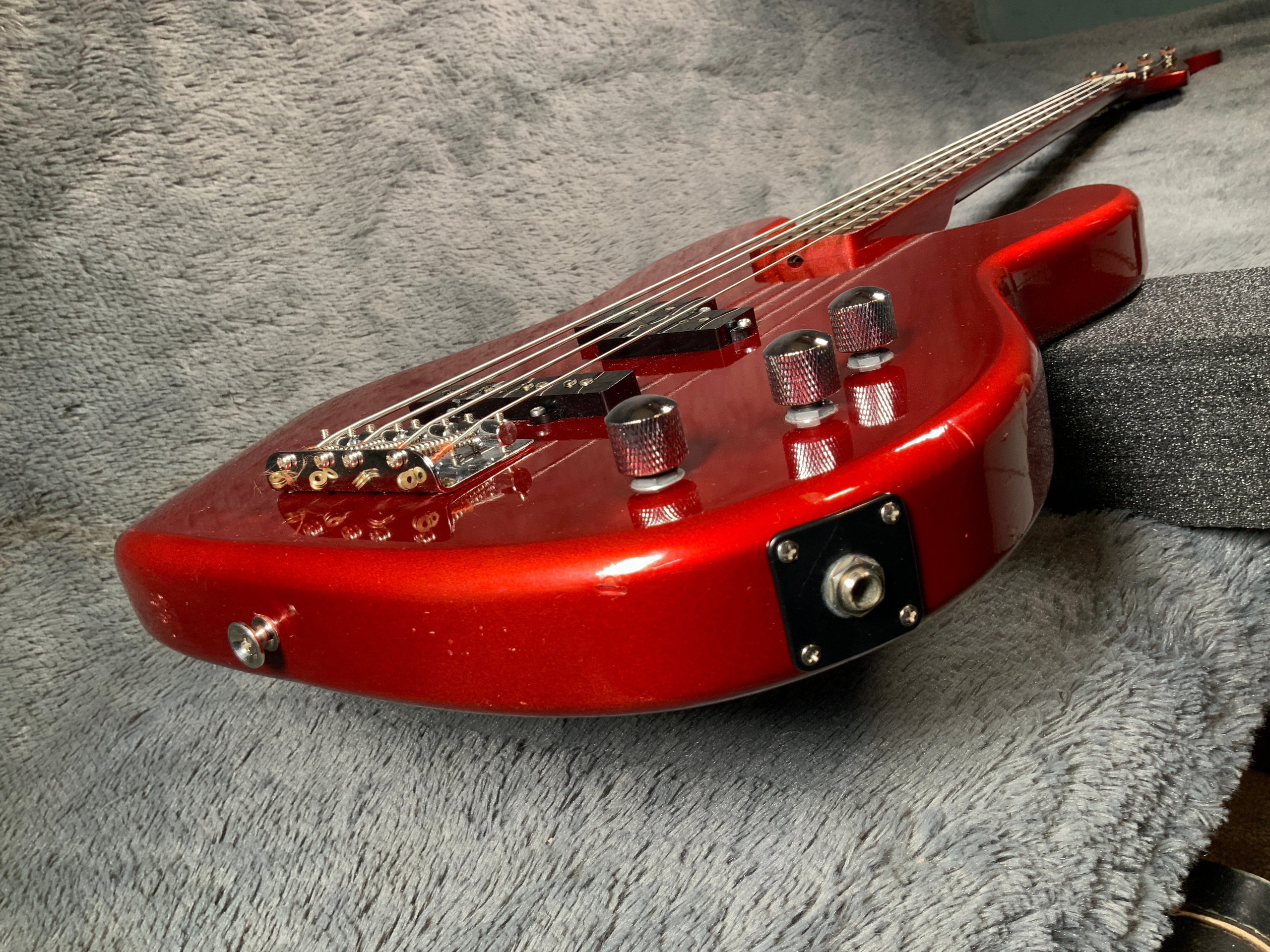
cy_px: 476
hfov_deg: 61.7
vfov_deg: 48.2
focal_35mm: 29
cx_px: 635
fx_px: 1064
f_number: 1.8
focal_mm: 3
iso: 50
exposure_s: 1/78
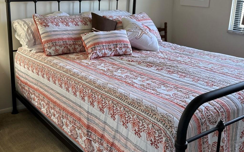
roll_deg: -0.2
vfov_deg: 29.8
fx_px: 286
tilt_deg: -15.3
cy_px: 63
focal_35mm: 43
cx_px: 96
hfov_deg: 45.9
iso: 125
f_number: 1.5
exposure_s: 1/120
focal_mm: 5.7
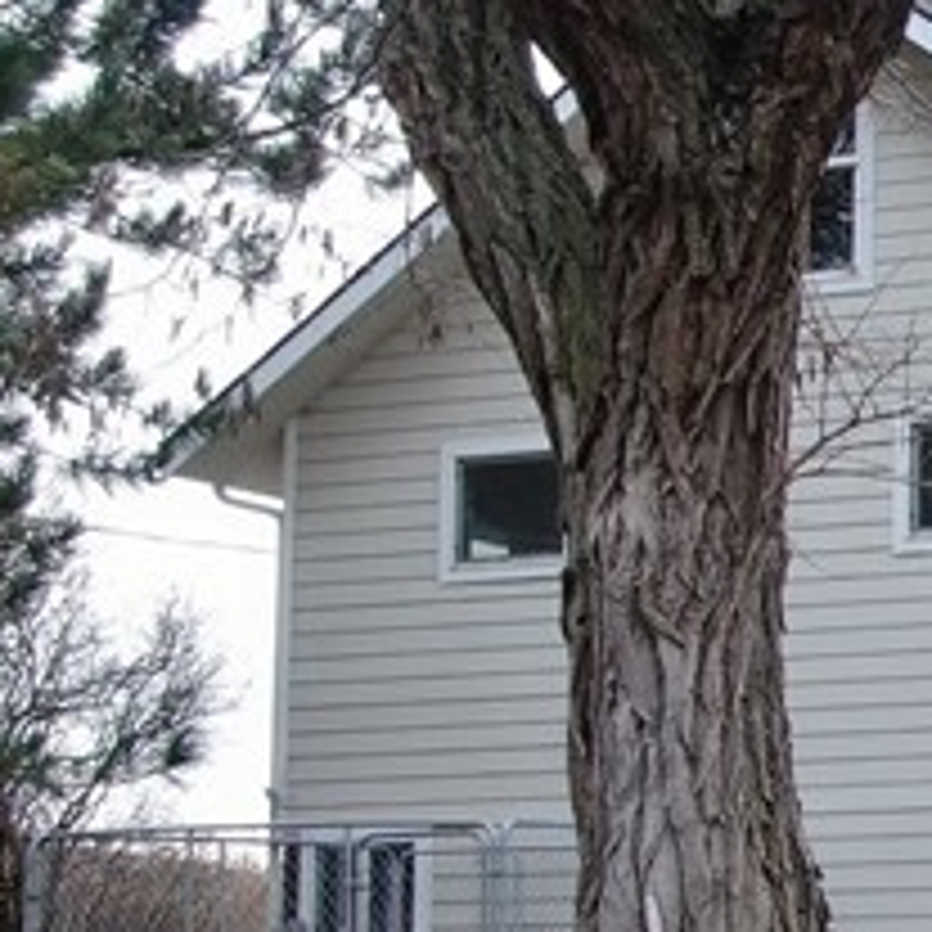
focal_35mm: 105
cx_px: 1765
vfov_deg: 16.4
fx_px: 3198
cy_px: 788
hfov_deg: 14.3
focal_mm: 4.39
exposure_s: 1/30
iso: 160
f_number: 2.8
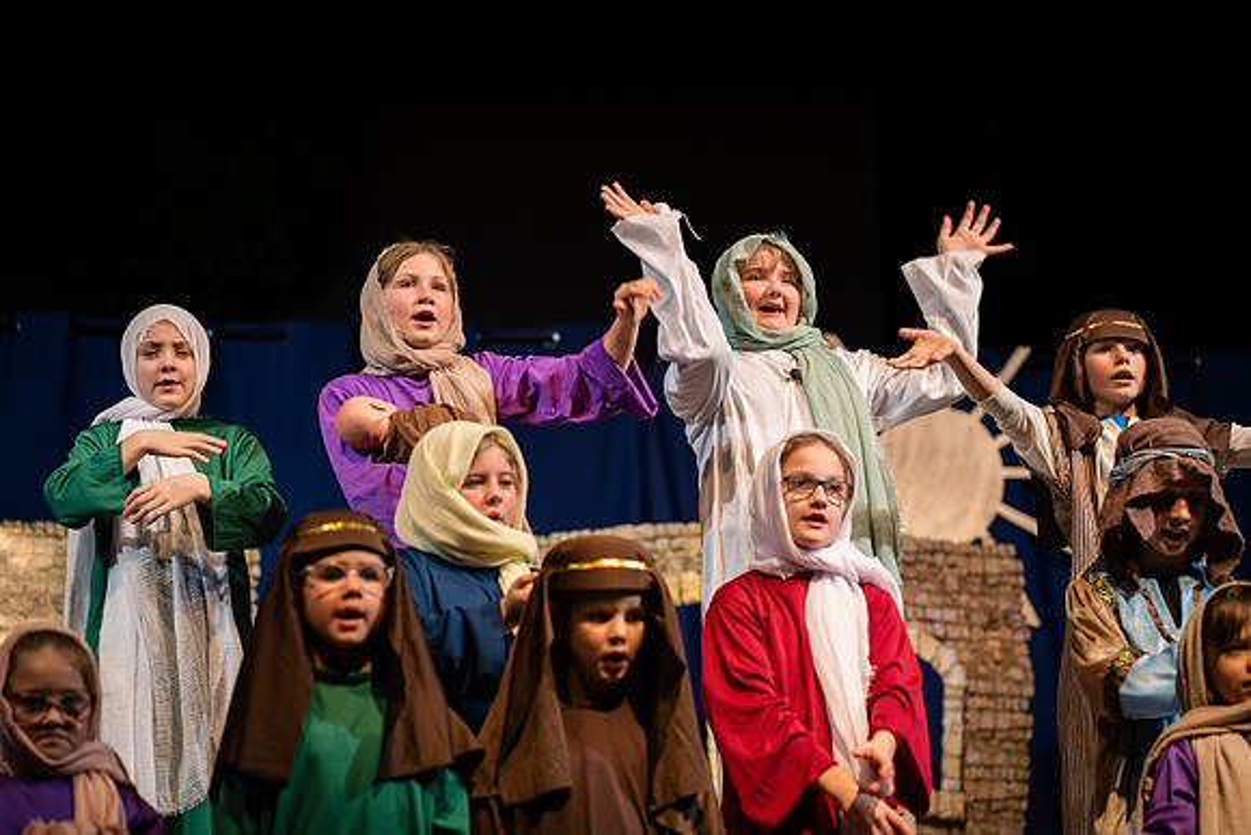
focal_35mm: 85
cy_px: 418
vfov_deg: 16.1
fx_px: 2954
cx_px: 626
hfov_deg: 23.9
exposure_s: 1/250
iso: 500
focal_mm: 85
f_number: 2.8
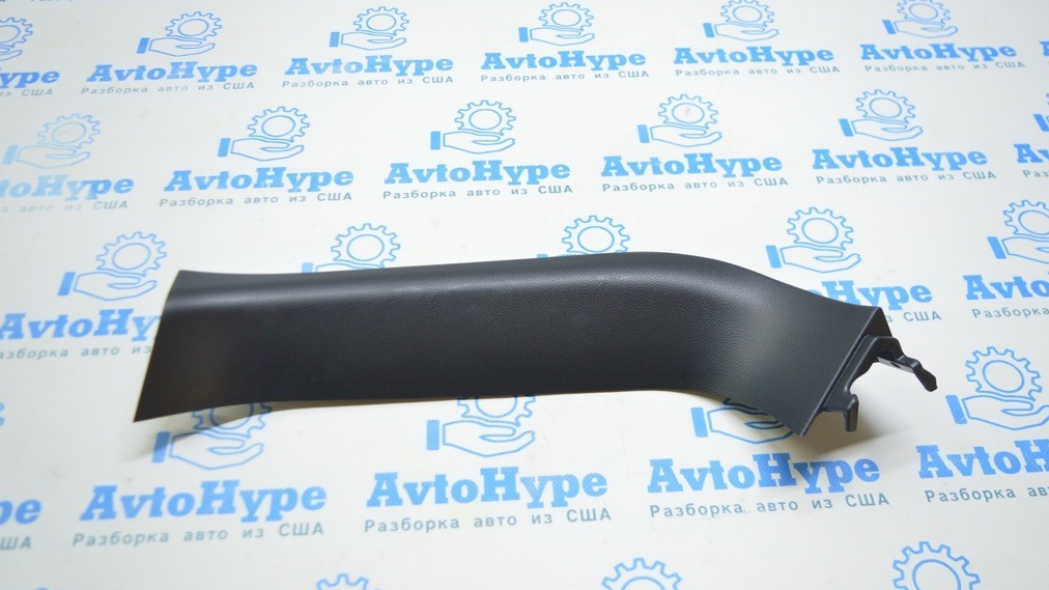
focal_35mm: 37
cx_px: 526
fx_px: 1016
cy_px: 307
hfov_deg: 54.6
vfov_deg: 32.4
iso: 400
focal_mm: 23
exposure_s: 1/40
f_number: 3.8
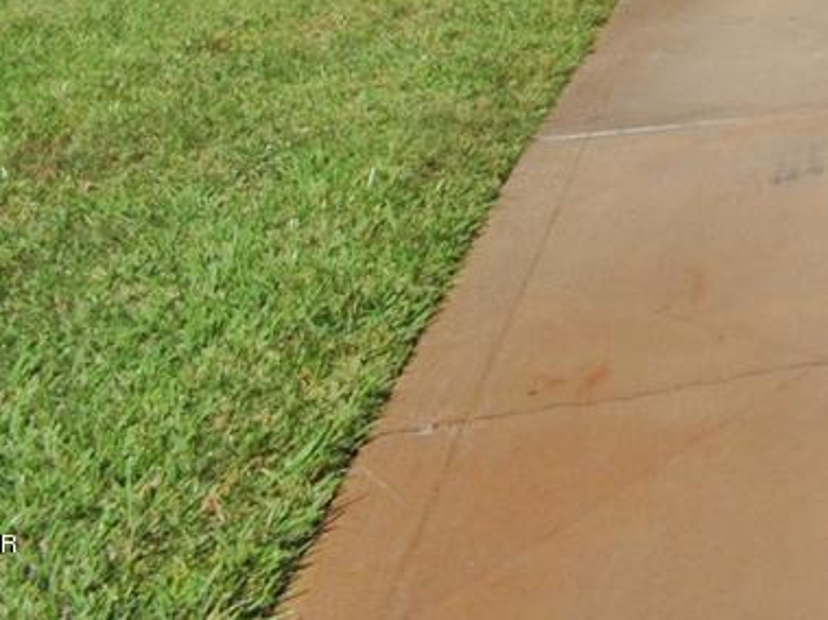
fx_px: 1459
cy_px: -547
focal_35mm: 61
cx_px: 1593
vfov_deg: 18.1
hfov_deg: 19.9
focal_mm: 10
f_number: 20
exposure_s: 1/200
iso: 400
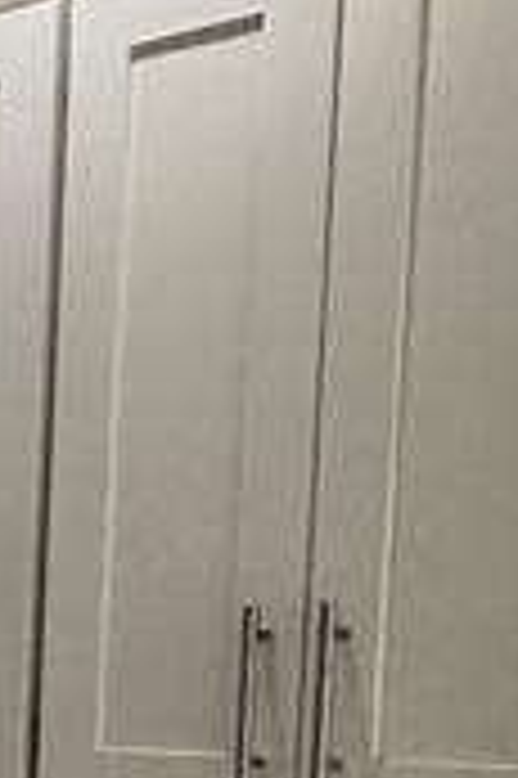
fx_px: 2184
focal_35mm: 101
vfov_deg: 19.4
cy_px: 850
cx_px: -941
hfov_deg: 10.4
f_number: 2.2
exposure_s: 1/120
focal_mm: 2.22
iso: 320
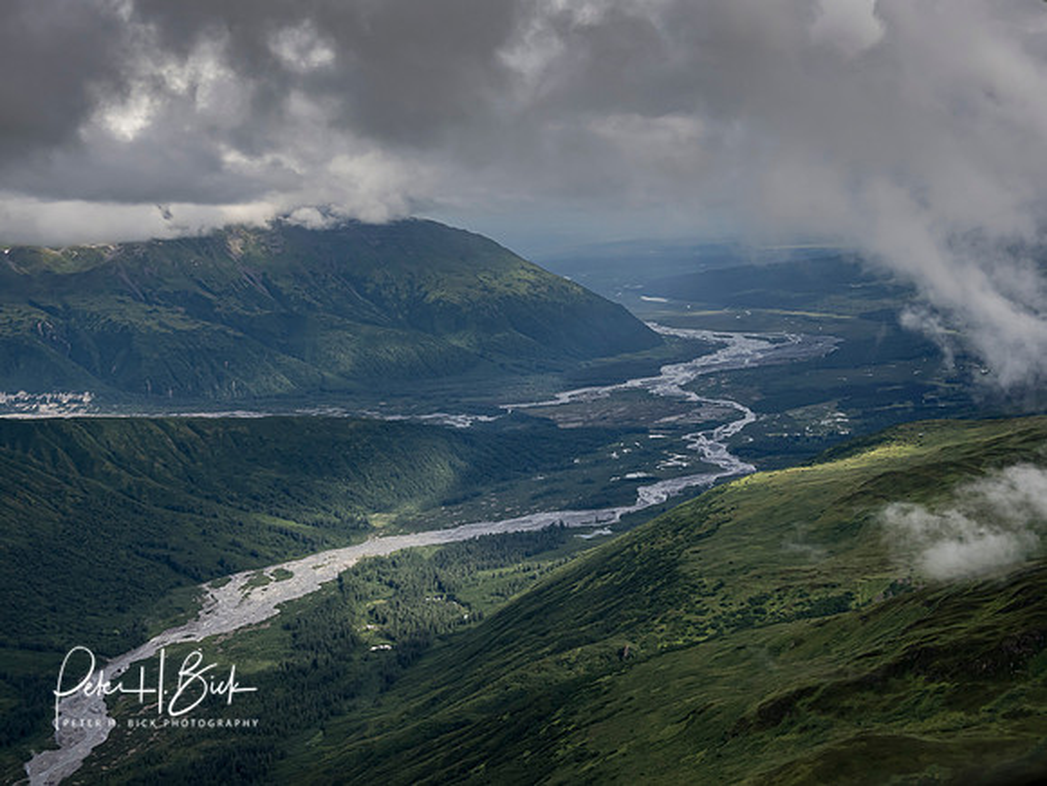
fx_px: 1827
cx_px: 545
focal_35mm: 60
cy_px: 377
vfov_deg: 24.3
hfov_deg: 32.0
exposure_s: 1/1000
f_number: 5
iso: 400
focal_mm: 29
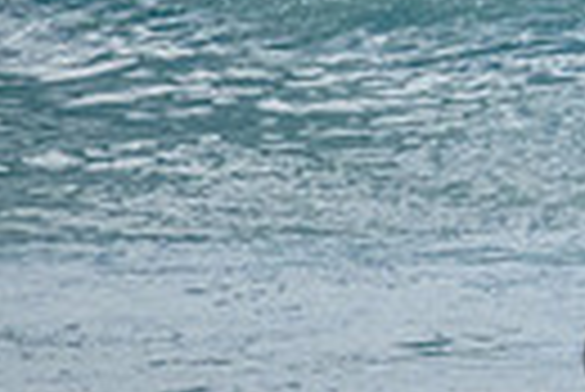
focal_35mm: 3567
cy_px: -390
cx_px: 932
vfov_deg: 0.4
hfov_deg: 0.6
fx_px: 58028
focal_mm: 800
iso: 5000
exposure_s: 1/1000
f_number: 11
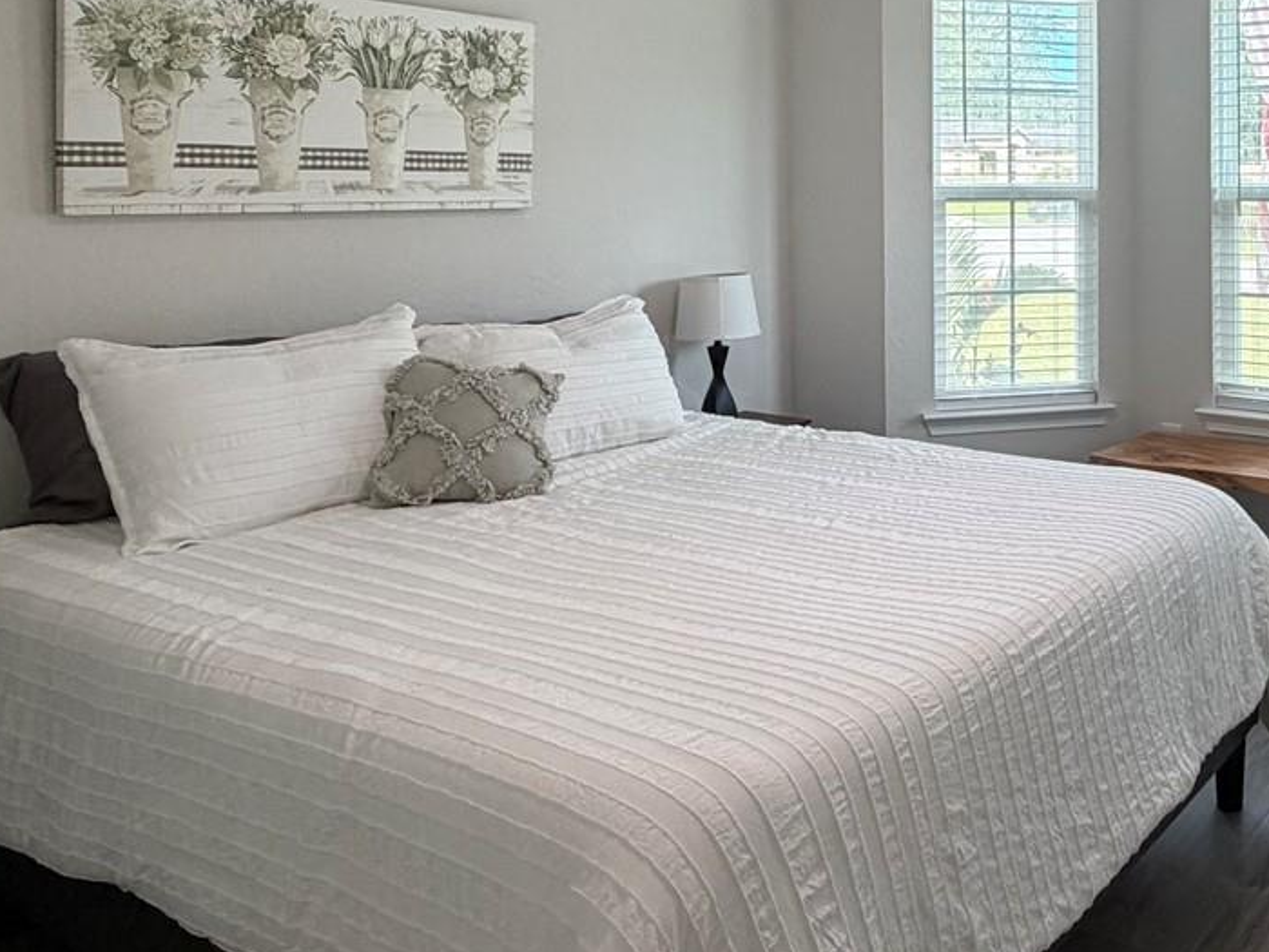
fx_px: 1173
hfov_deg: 51.2
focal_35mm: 32
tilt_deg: -1.5
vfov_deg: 42.4
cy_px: 205
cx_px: 1108
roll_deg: +0.2
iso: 160
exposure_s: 1/120
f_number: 2.2
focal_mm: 2.22
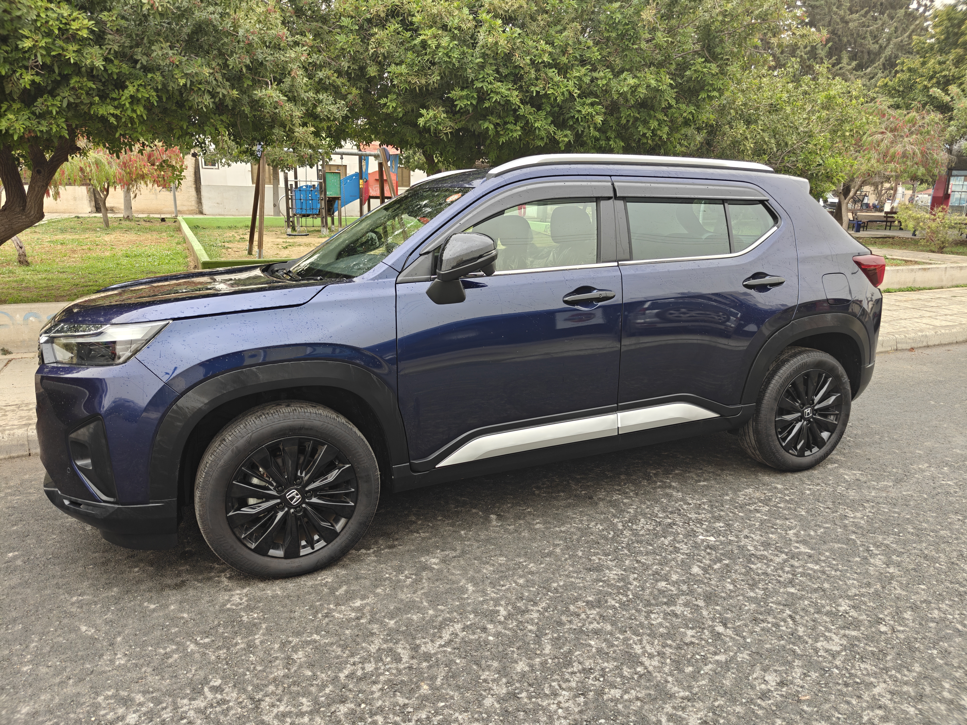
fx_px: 643
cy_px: 362
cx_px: 484
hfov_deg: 73.9
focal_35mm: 23
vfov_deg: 58.9
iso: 200
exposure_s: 1/493
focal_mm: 6.06
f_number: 1.6
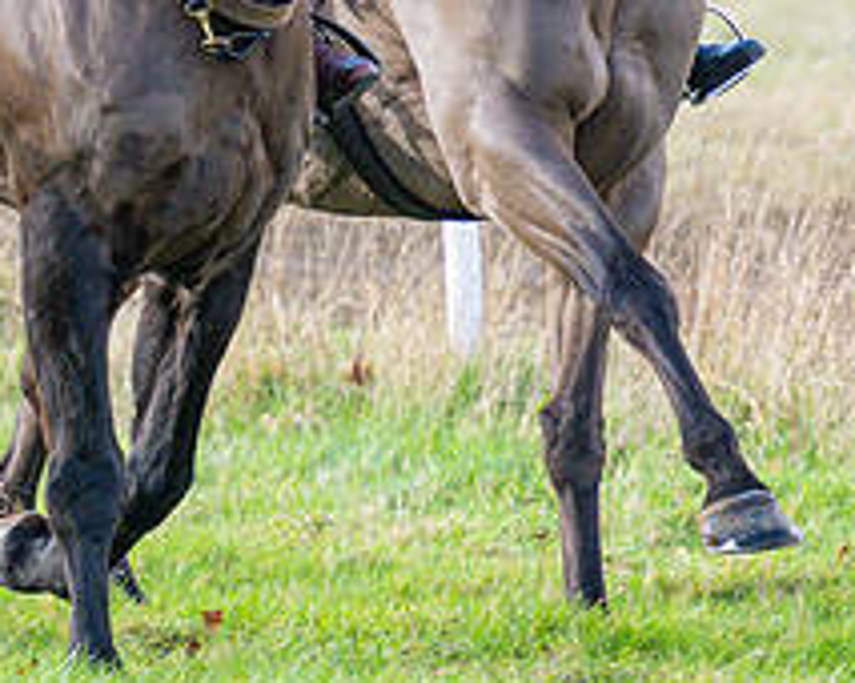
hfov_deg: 1.8
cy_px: -63
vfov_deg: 1.4
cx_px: 548
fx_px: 27279
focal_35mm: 1079
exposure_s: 1/1000
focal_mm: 210
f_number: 4
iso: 800
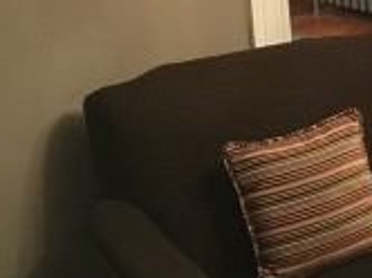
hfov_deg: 16.3
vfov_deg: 13.1
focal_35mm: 112
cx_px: 538
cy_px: 16
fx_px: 1202
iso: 320
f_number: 2.2
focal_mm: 4.15
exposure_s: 1/15
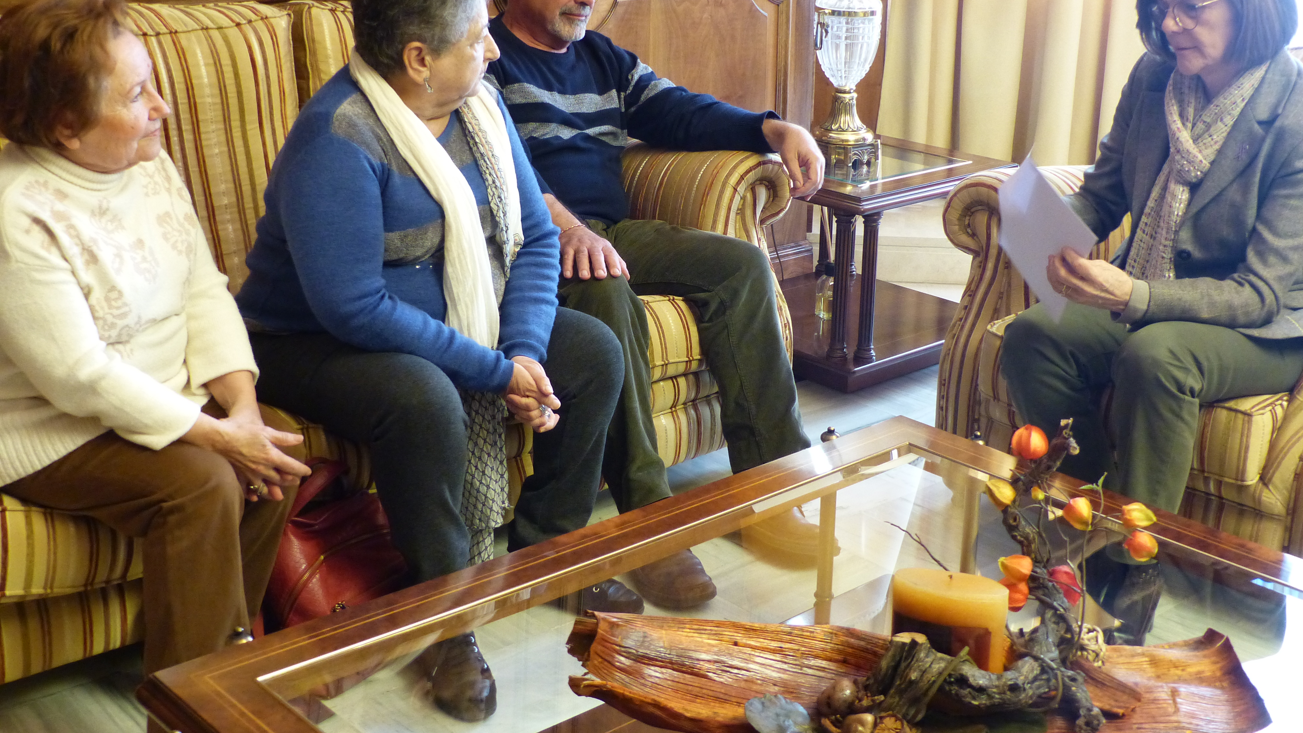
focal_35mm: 48
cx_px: 652
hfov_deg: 42.9
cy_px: 271
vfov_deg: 24.8
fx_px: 1658
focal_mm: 7.8
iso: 400
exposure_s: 1/15
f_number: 2.8
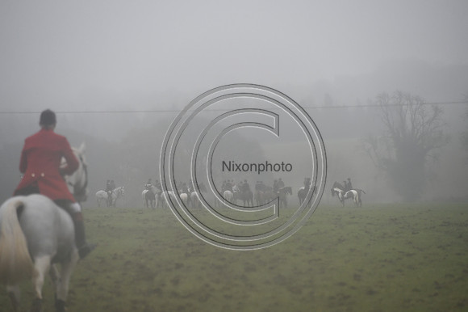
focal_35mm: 200
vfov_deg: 6.9
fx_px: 2598
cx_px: 234
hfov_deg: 10.3
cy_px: 156
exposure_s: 1/1000
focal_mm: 200
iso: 1800
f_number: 5
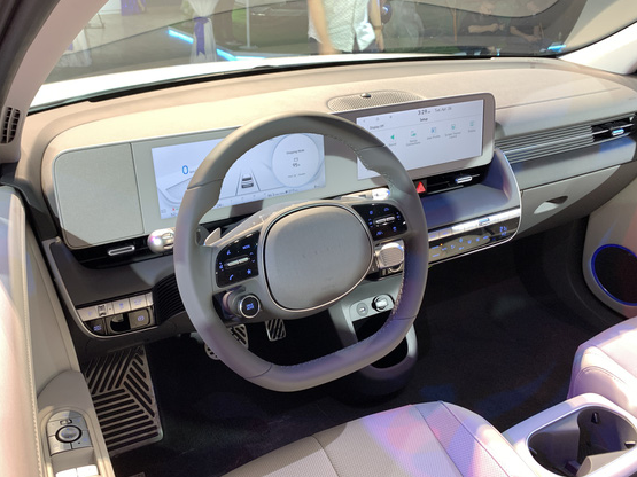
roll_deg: +0.0
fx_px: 552
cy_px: 209
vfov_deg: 46.7
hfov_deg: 59.8
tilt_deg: -24.8
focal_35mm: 30
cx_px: 280
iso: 80
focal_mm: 4.25
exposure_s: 1/59
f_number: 1.8
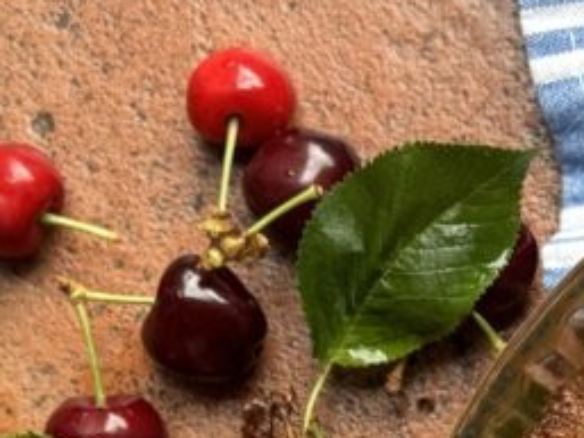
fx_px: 3021
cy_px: 722
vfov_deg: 8.1
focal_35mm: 179
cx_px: 907
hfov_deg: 10.6
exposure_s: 1/127
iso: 50
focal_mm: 6.76
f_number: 1.78
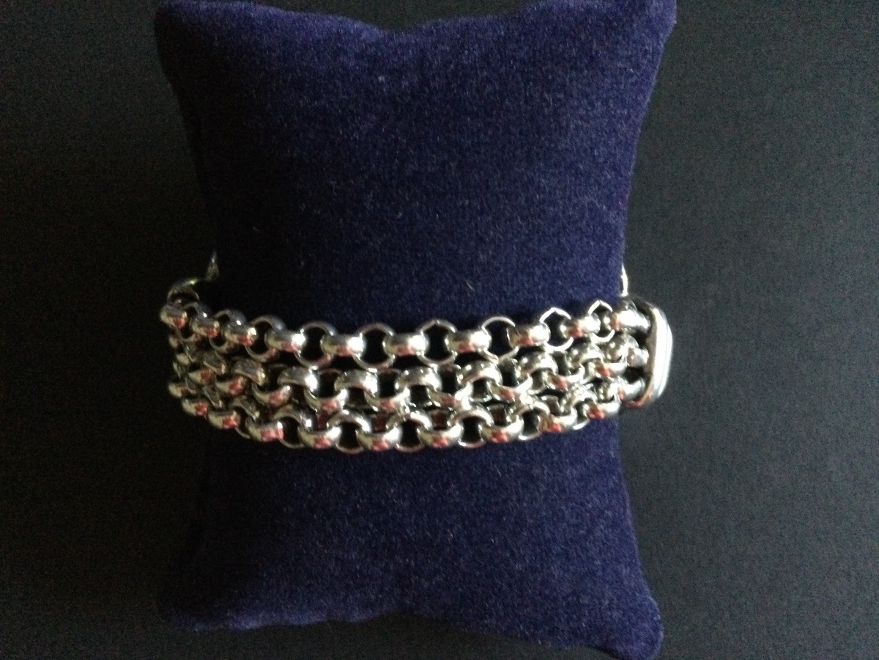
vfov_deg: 45.4
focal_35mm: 31
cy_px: 330
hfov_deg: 58.4
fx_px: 787
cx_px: 440
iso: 800
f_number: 2.4
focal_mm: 3.3
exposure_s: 1/17
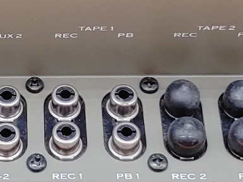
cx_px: 5
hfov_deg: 13.4
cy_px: 34
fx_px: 1024
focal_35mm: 146
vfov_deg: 10.1
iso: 50
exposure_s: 1/64
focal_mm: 4.36
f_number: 1.8
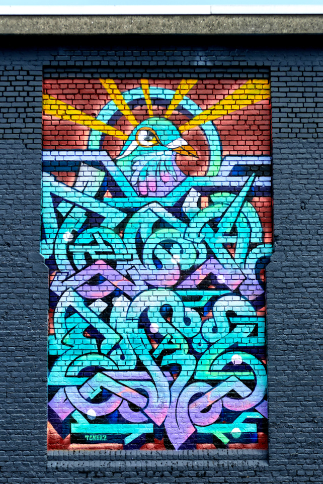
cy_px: 243
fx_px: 902
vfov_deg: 30.1
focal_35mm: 67
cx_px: 157
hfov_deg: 20.3
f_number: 3.6
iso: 125
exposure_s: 1/800
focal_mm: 22.9
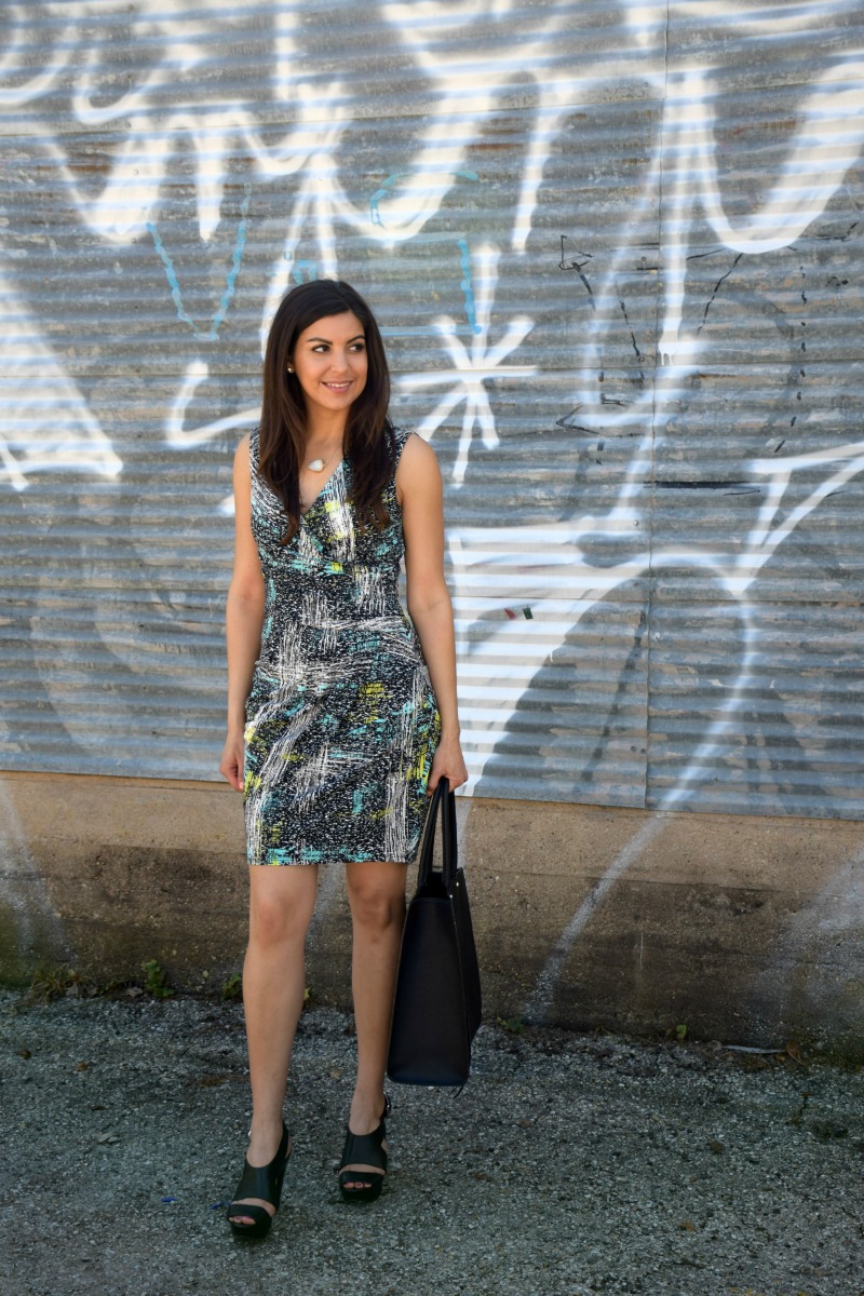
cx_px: 432
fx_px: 1836
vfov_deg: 38.9
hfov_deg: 26.5
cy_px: 648
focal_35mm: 51
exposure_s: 1/320
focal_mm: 34
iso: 200
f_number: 4.2
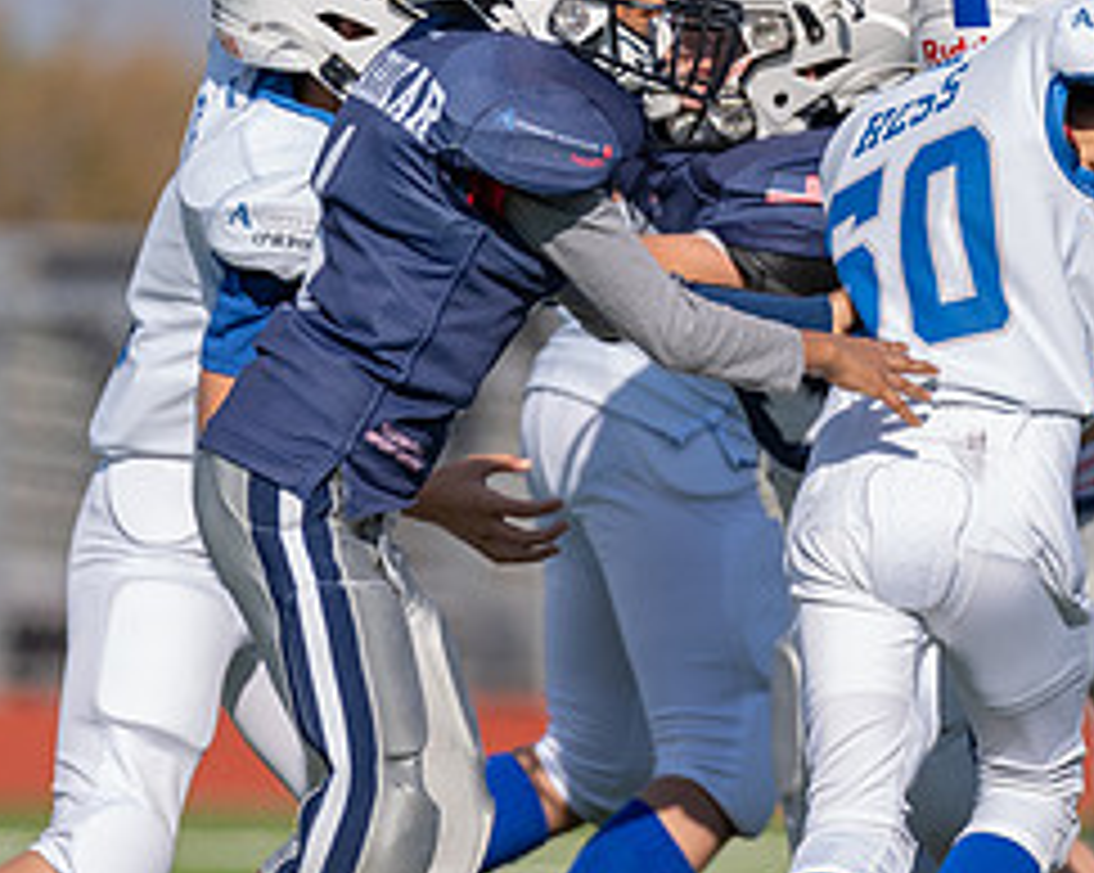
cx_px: 904
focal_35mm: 749
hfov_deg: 2.6
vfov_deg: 2.1
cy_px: 426
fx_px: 24232
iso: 100
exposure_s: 1/2000
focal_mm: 200
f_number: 2.8
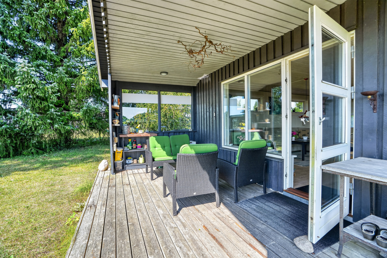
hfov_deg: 96.7
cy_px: 129
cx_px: 194
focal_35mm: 16
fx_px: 172
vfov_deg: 73.7
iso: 400
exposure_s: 1/40
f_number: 8
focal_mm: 16
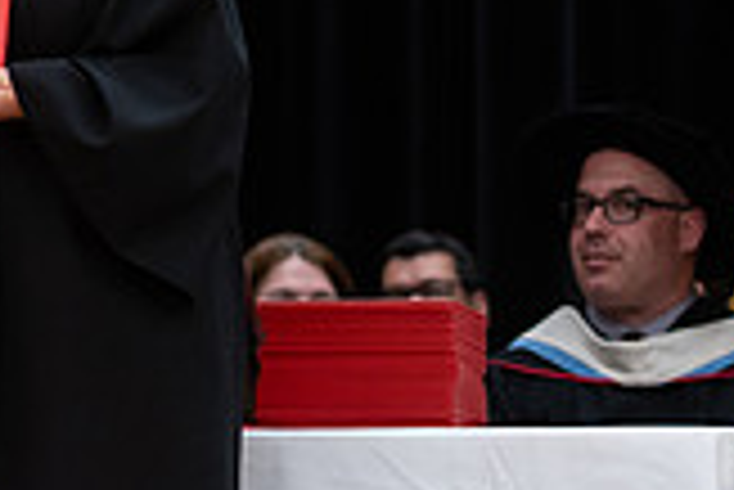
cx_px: -342
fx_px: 8101
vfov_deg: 3.5
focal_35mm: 397
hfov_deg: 5.1
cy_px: 318
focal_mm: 85
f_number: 2.8
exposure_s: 1/200
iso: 1000
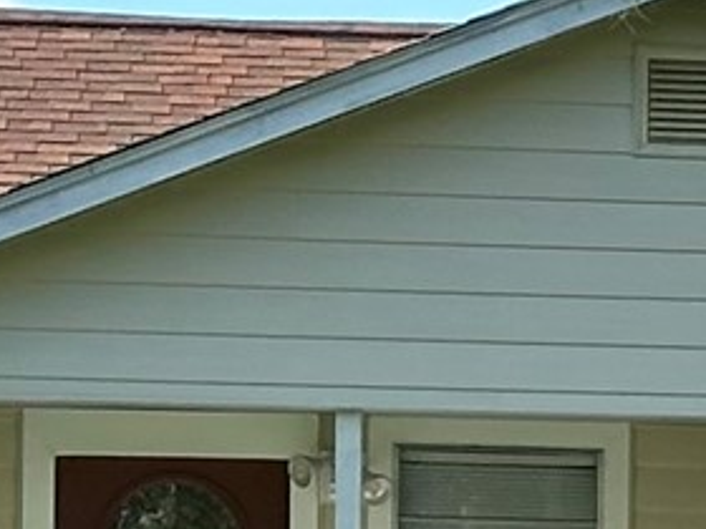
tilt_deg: -0.4
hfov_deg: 5.5
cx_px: 1558
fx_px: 7159
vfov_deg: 4.2
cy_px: 882
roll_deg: -0.9
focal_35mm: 351
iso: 64
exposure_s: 1/1185
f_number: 1.78
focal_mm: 6.86
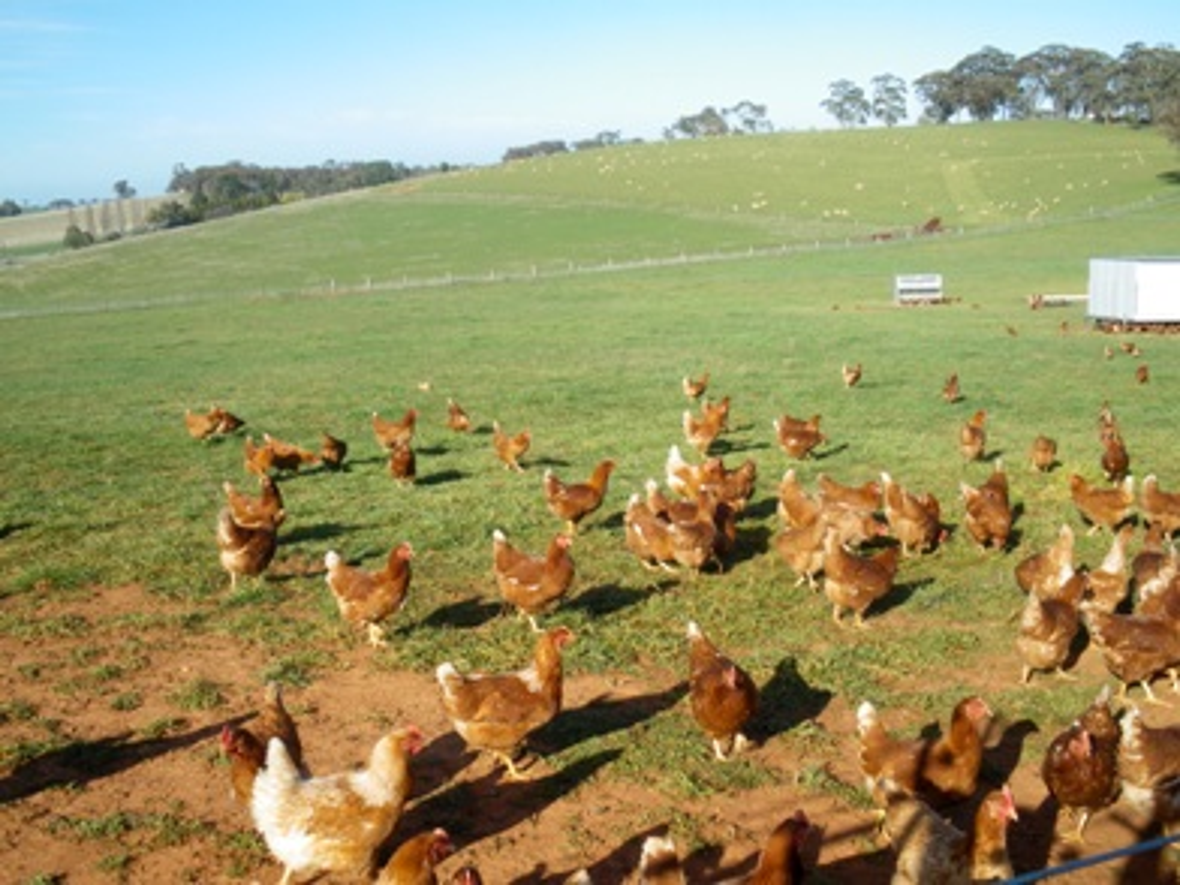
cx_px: 590
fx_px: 1227
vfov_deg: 39.7
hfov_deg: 51.4
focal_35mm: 36
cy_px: 442
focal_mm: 6.3
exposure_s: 1/160
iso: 64
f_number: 5.4
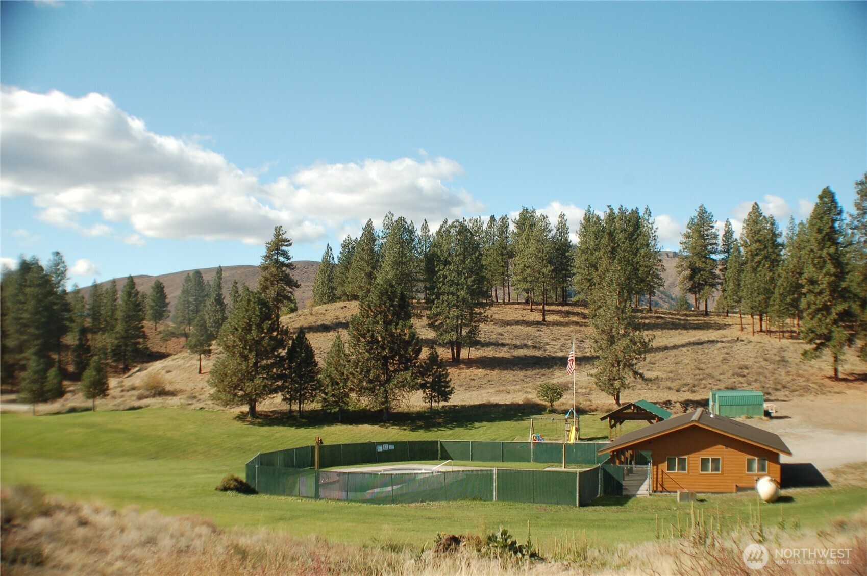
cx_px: 434
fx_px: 1010
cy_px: 288
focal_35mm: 42
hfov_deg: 46.4
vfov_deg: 31.8
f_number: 7.1
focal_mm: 28
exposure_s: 1/200
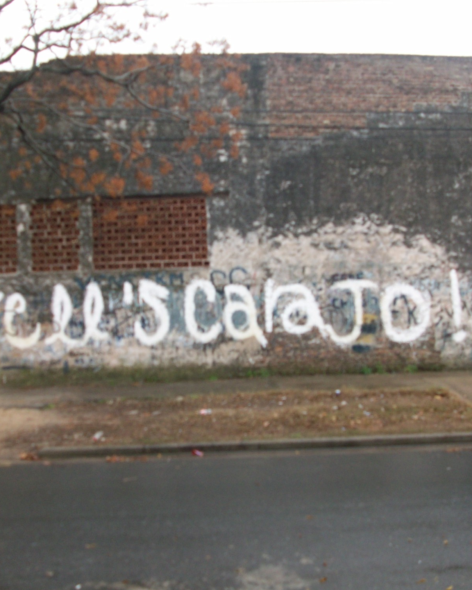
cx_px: 228
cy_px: 294
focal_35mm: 45
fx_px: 786
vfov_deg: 41.2
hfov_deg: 33.4
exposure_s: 1/115
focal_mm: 5.7
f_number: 2.8
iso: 64
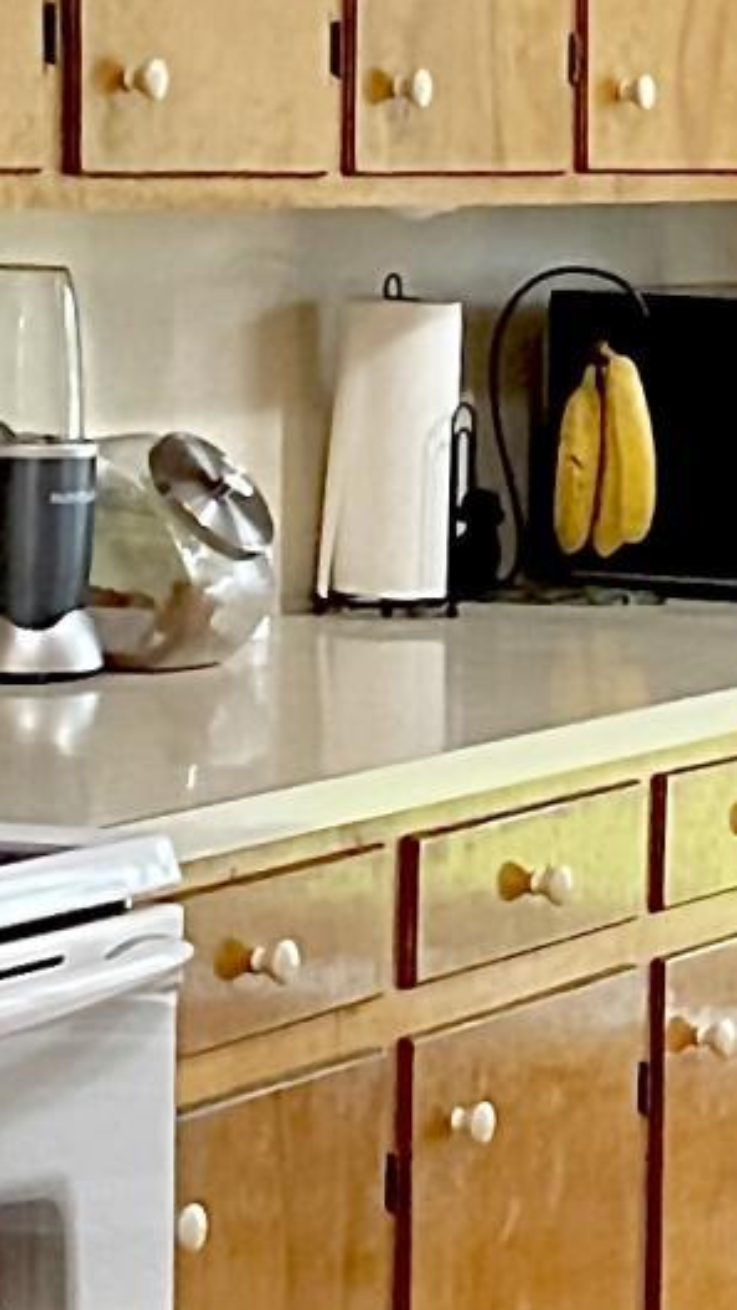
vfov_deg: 13.4
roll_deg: -2.2
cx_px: 1395
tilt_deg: -5.3
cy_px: 677
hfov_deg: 7.3
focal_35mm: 161
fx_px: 5593
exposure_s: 1/60
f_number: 1.8
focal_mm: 4.25
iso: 250
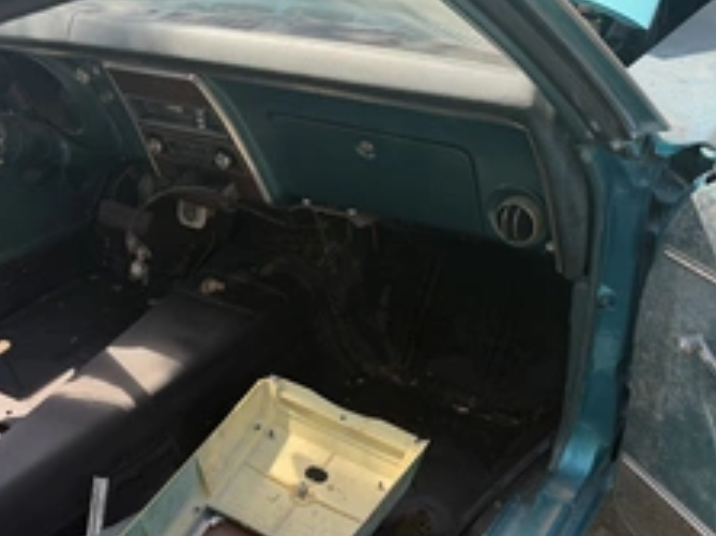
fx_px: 889
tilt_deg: -28.4
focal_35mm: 43
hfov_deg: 43.6
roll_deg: +1.7
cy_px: 289
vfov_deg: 33.6
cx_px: 276
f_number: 1.78
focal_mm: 6.76
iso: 100
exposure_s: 1/757
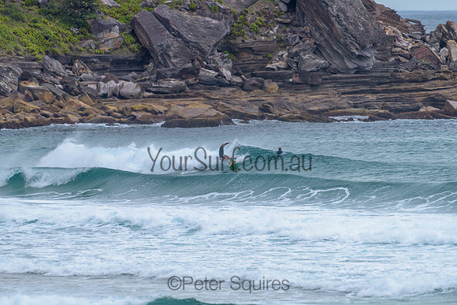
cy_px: 148
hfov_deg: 3.4
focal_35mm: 613
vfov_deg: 2.2
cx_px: 222
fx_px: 7785
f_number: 5.6
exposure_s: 1/2000
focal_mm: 500
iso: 450
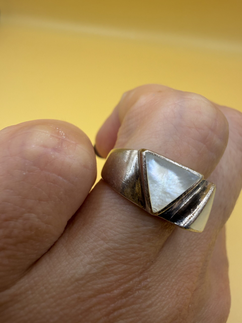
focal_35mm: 24
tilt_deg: -54.5
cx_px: 121
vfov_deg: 71.6
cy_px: 162
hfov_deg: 56.8
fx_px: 224
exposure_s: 1/100
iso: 32
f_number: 2.2
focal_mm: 2.22
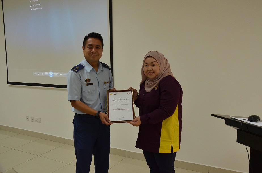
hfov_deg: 57.3
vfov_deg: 39.8
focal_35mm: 33
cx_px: 131
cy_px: 86
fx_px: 240
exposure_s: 1/125
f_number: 5.6
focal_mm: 22
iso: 1250
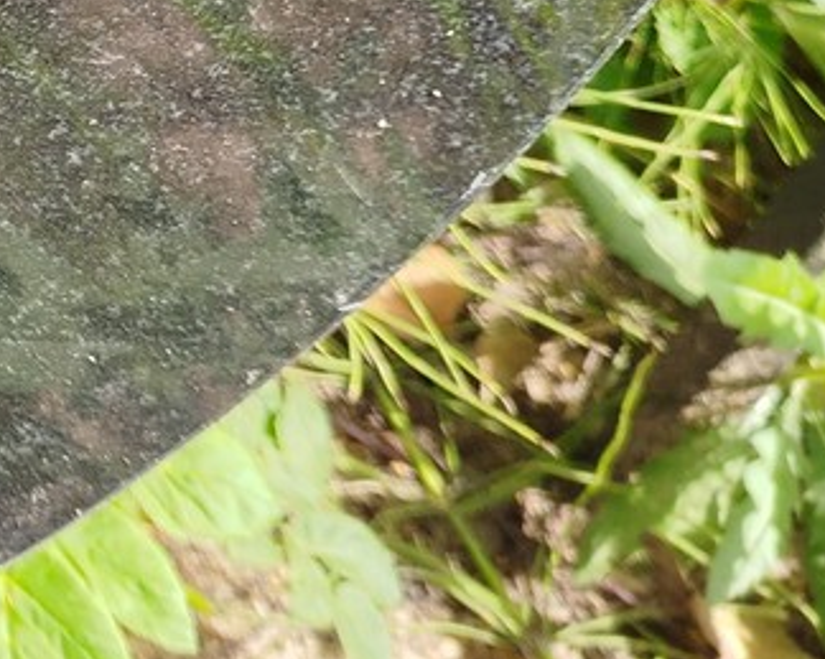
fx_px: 2539
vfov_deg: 14.0
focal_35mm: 104
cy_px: -272
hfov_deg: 15.4
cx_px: -751
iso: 50
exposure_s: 1/173
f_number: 1.7
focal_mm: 5.31
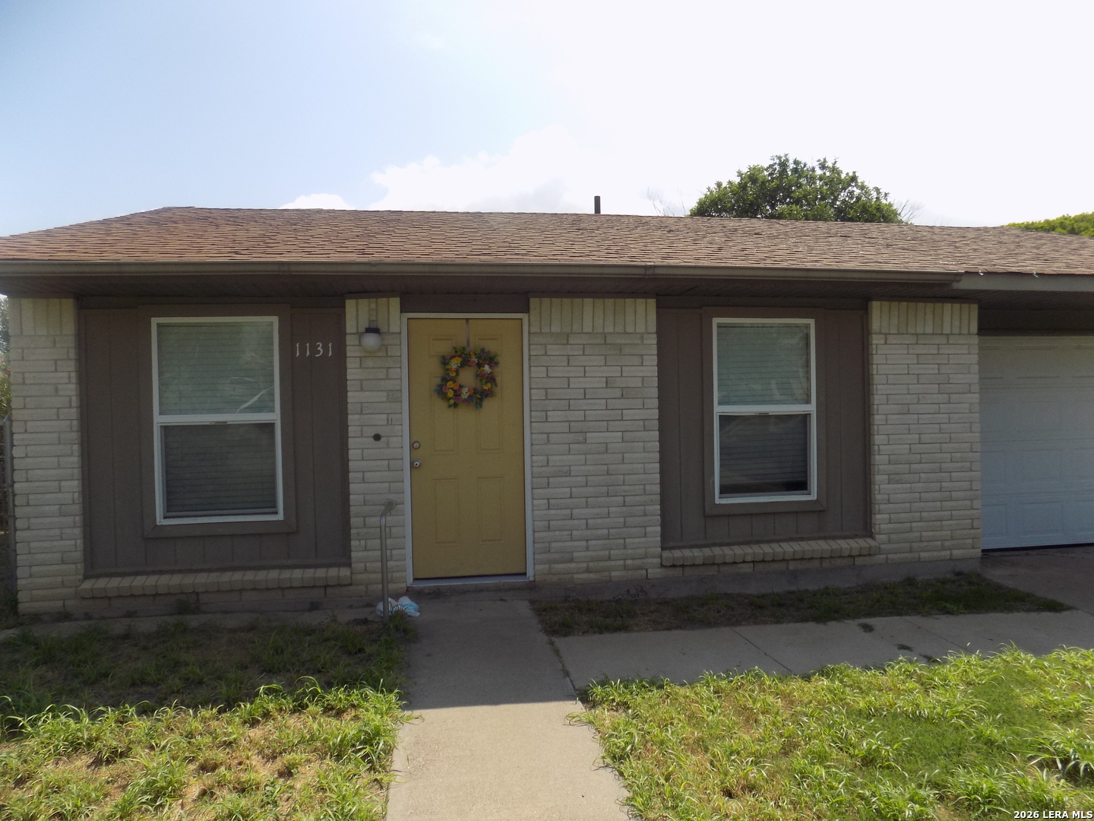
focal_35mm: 23
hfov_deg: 73.9
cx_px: 547
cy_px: 410
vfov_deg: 58.9
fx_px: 727
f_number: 3.1
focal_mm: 4
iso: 80
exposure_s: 1/800
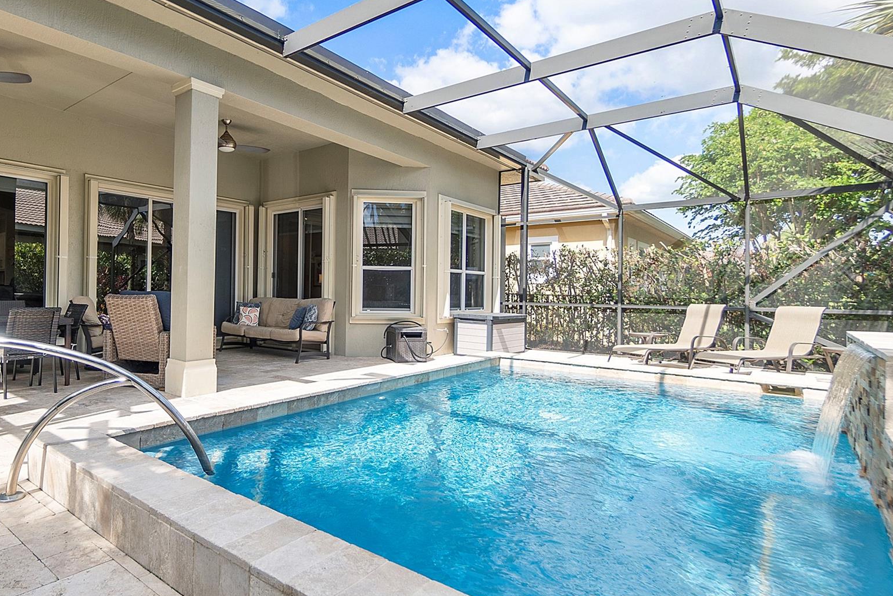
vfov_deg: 61.9
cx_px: 339
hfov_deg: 82.5
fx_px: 496
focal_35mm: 20
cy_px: 291
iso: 200
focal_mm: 10
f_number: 5
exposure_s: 1/640
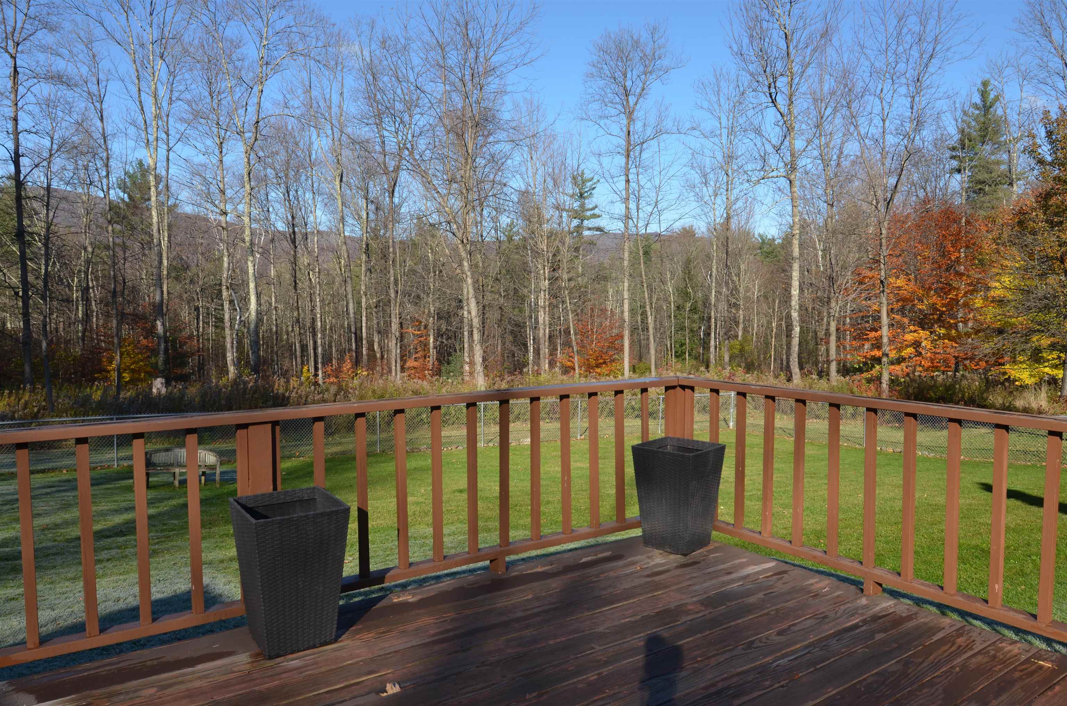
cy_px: 353
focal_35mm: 26
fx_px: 754
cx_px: 534
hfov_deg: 70.6
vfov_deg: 50.2
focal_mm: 17
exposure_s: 1/250
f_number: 8
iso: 160
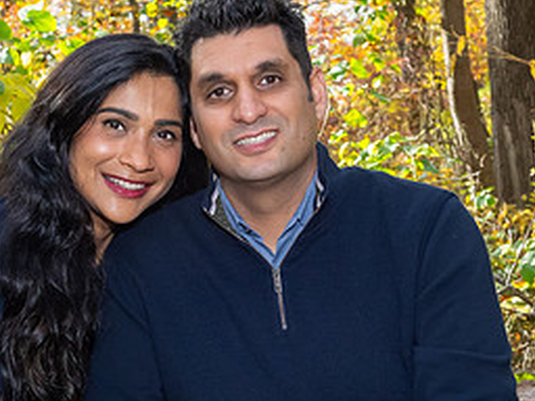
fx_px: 1855
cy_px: 277
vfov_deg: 12.3
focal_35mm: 120
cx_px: 287
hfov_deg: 16.4
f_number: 7.1
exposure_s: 1/250
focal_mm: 31
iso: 800
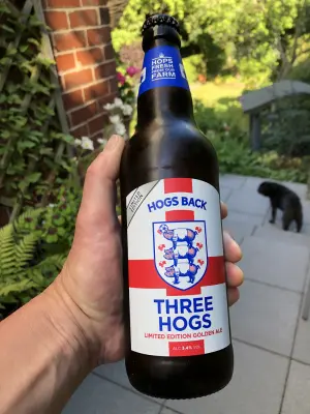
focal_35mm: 28
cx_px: 155
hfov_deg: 49.7
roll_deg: +5.8
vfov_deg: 63.4
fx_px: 334
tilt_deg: -30.6
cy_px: 207
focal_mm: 3.99
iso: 25
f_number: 1.8
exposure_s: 1/120
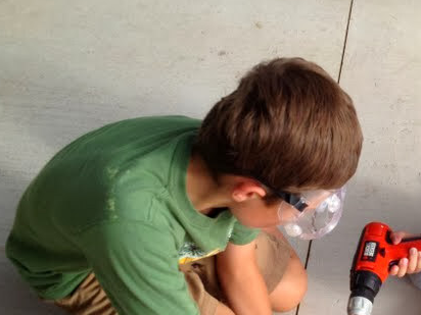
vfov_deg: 21.4
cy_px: 238
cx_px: 381
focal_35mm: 68
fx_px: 827
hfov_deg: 27.5
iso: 50
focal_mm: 4.28
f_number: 2.4
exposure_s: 1/575
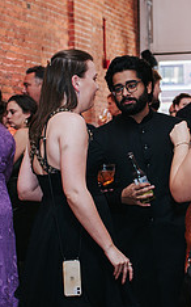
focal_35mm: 94
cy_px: 192
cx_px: 166
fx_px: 784
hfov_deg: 13.8
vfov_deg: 22.0
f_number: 3.2
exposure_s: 1/200
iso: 800
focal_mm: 35
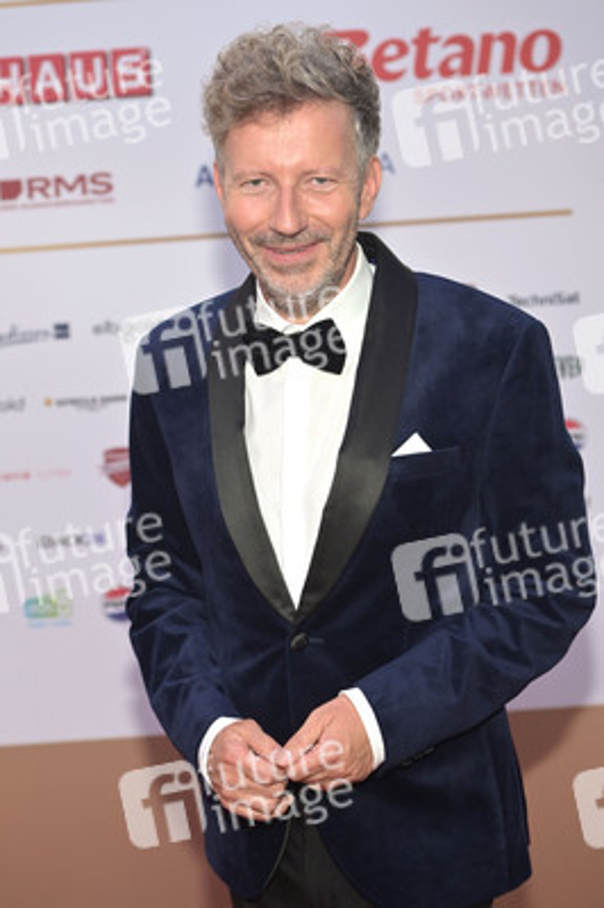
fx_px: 1765
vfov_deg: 28.9
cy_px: 454
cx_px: 302
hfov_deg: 19.4
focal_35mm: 70
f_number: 4.5
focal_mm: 70
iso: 800
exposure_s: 1/400
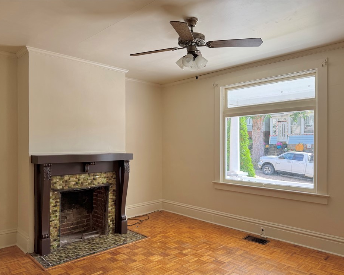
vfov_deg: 54.9
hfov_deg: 65.9
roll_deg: +0.6
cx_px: 159
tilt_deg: +0.1
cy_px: 143
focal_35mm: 26
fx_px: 265
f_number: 1.78
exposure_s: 1/172
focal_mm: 6.76
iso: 80
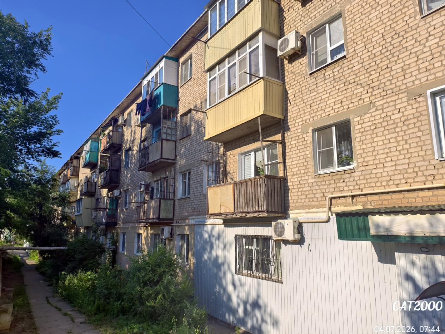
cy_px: 170
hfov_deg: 71.6
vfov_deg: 56.8
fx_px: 308
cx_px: 218
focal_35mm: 24
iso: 72
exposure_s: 1/4032
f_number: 1.57
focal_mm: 6.54
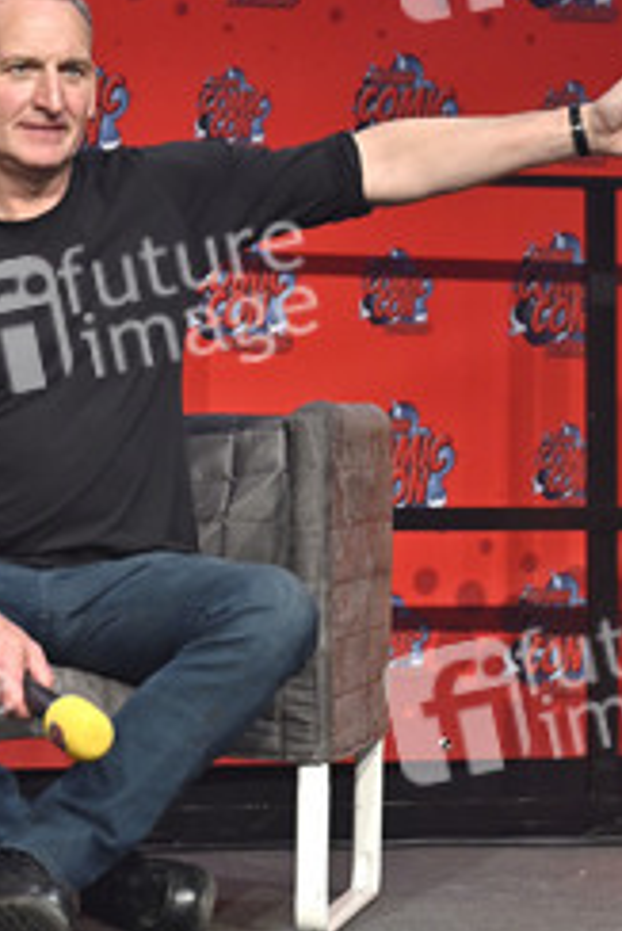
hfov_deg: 10.1
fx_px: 3519
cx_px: 233
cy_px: 504
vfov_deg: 15.1
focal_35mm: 136
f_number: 2.8
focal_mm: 83
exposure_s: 1/500
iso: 1250
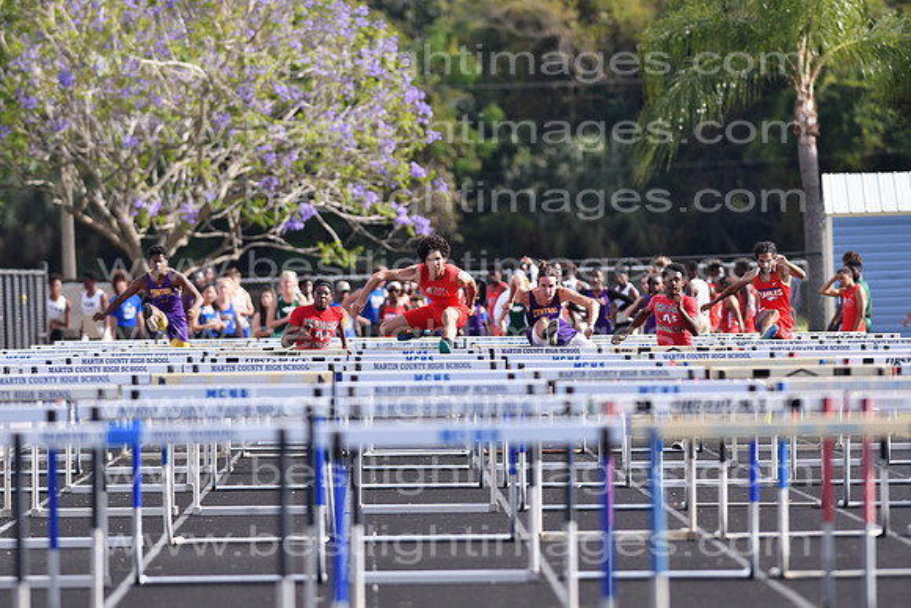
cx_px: 456
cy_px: 304
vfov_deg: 3.1
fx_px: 11390
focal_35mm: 450
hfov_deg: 4.6
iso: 400
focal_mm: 300
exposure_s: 1/3200
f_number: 4
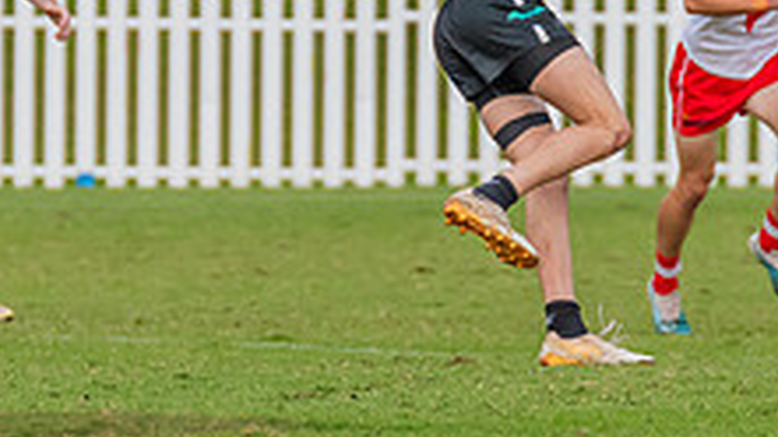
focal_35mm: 1709
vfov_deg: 0.7
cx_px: 435
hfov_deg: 1.3
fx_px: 35234
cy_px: -115
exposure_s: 1/1600
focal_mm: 420
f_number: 6.3
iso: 800
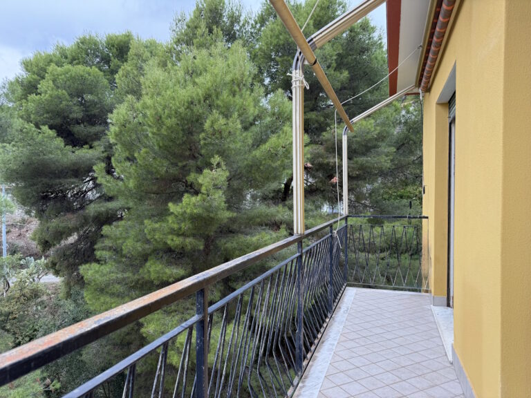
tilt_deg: -0.3
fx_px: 368
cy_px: 199
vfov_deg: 56.8
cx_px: 266
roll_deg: +0.0
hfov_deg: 71.6
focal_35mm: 24
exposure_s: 1/203
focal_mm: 6.76
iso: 64
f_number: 1.78
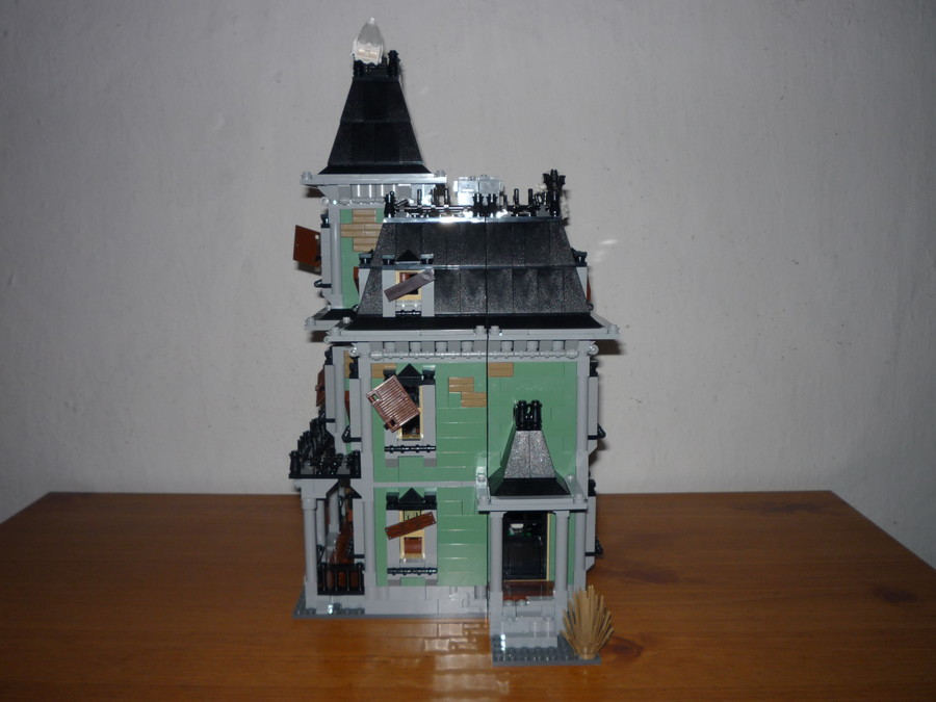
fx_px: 865
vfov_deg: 44.2
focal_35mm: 32
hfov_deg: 56.8
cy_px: 351
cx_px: 468
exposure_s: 1/30
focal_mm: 5.2
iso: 100
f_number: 3.3
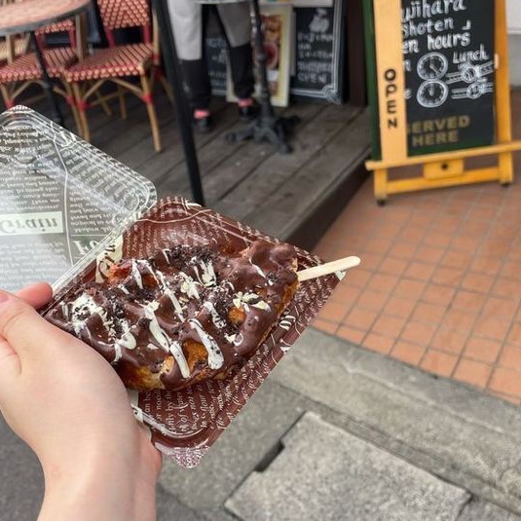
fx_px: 596
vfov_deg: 47.2
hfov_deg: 47.0
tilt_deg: -34.8
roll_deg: +12.1
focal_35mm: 35
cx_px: 216
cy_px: 285
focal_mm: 4.2
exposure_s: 1/346
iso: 32
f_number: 1.6
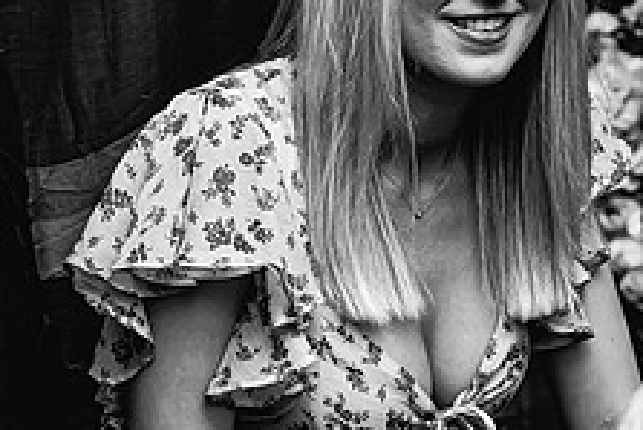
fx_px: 3521
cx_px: 744
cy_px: 180
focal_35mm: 197
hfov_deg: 10.3
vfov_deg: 7.0
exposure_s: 1/200
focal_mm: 73
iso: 800
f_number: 4.5
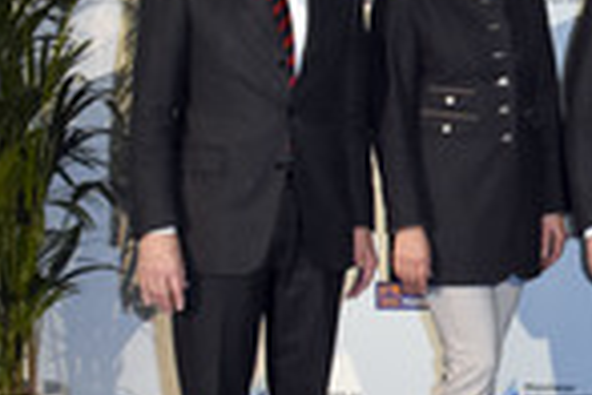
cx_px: 860
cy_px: 89
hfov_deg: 19.6
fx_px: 1513
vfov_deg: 14.8
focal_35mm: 92
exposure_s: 1/160
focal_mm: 20
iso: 1600
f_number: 6.3
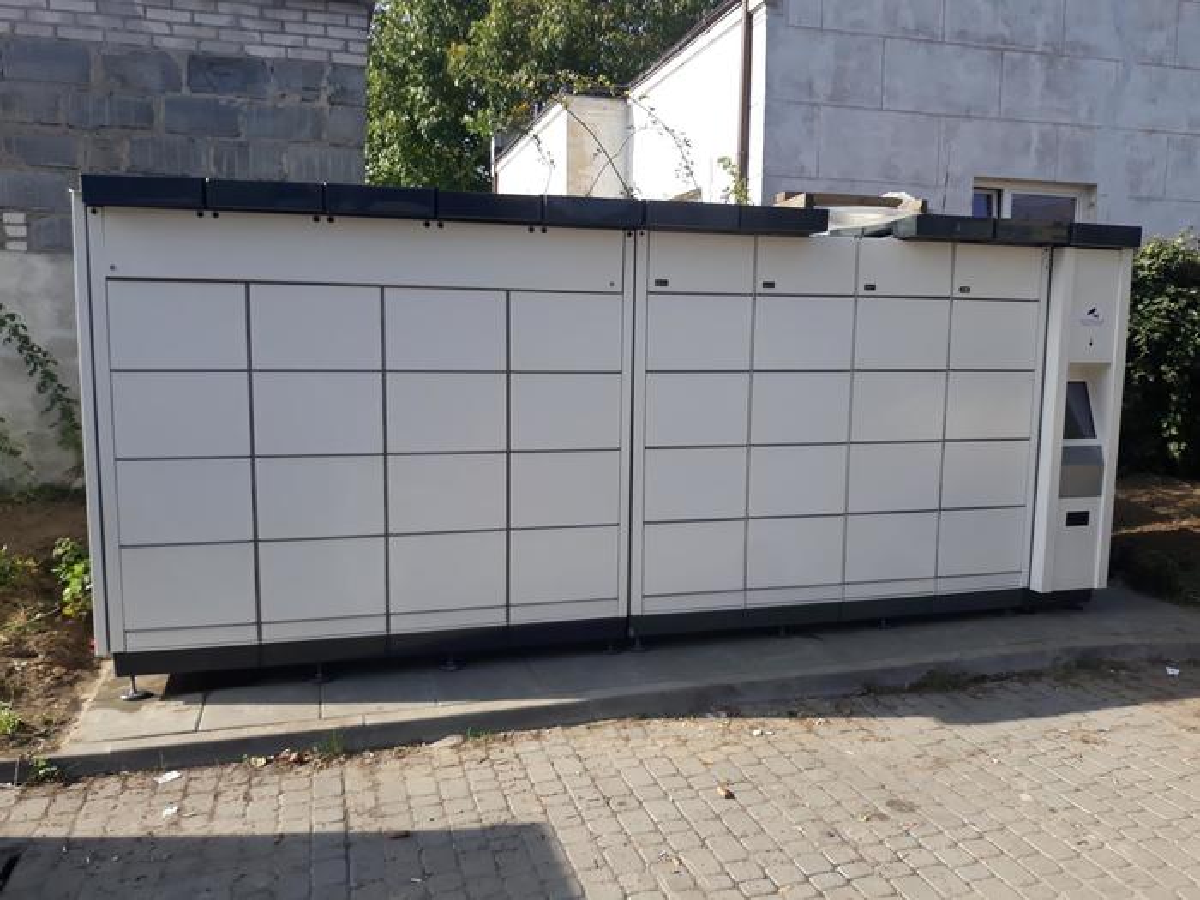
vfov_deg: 51.4
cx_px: 600
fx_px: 936
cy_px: 450
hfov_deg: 65.3
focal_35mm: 27
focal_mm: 3.71
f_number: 1.7
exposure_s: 1/962
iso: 40
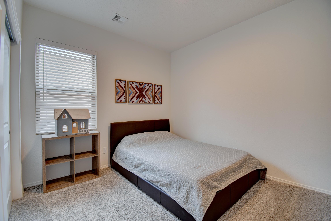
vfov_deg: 77.3
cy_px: 110
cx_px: 166
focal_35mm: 15
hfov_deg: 100.4
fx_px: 138
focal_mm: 10
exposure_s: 1/20
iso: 100
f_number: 4.5
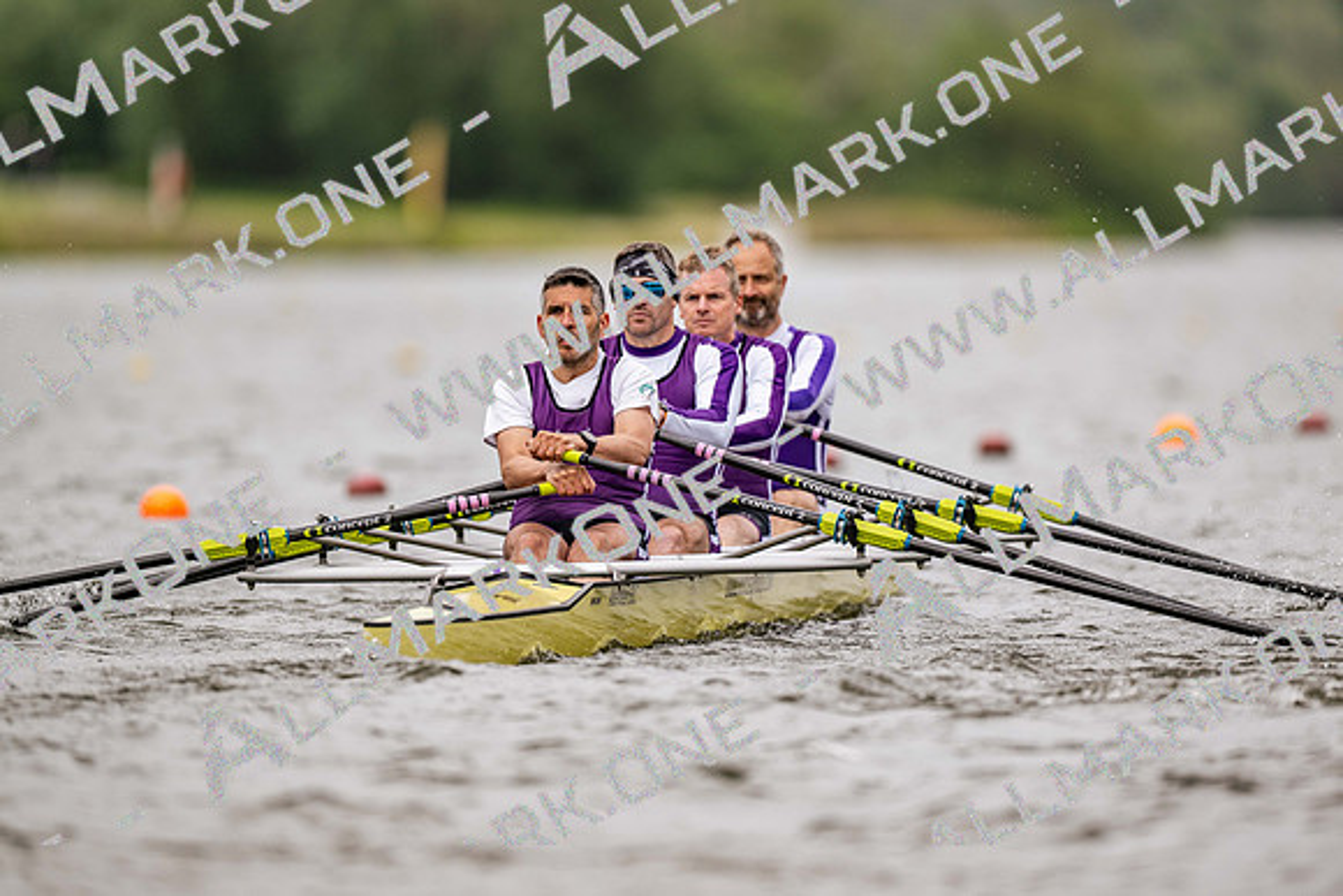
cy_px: 448
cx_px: 672
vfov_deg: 2.3
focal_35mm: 600
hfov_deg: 3.4
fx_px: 22388
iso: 250
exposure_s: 1/2500
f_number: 4
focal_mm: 600
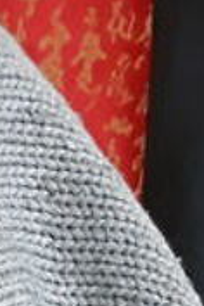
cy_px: 1068
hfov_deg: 6.4
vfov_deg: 7.7
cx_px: -59
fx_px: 1802
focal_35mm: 212
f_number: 1.7
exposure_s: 1/33
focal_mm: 3.71
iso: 200
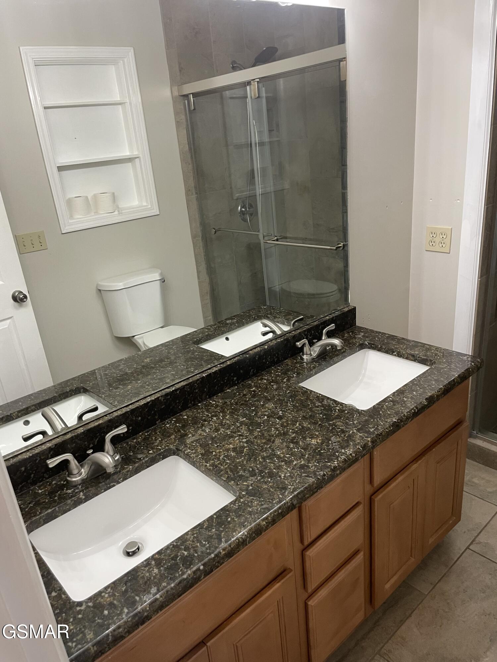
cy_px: 331
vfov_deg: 67.3
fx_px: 498
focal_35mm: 26
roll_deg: +6.0
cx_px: 248
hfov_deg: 53.1
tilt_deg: -21.2
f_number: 1.6
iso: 125
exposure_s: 1/60
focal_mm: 4.2
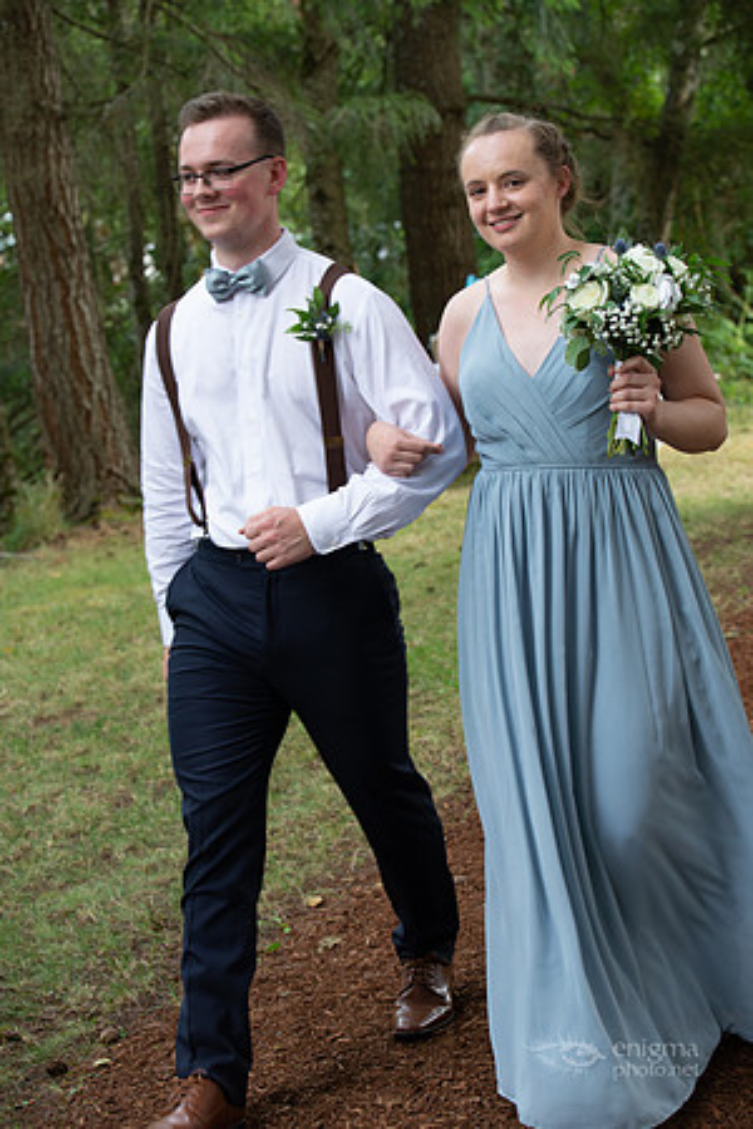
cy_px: 564
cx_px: 376
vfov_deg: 27.0
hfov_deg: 18.2
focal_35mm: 75
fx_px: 2353
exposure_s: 1/125
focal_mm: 75
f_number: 5.6
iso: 640
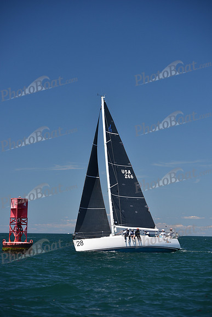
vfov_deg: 17.1
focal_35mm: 120
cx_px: 106
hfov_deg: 11.4
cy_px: 158
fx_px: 1059
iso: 250
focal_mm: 120
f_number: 5
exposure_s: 1/800
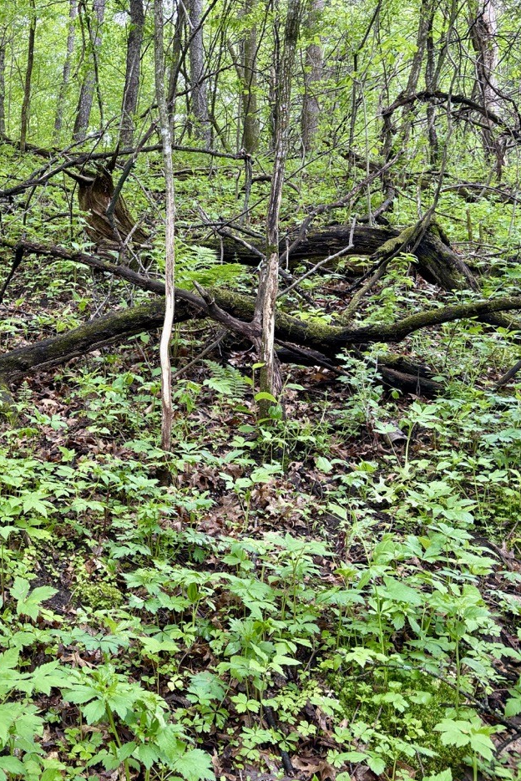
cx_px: 3
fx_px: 803
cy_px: 398
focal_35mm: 37
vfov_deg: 51.9
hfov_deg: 33.1
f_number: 1.6
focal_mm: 5.96
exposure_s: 1/122
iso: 125
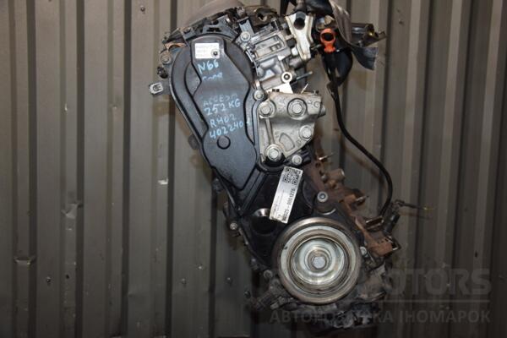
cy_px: 169
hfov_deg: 49.6
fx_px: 549
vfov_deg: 34.2
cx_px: 254
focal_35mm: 39
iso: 800
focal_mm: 26
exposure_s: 1/60
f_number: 5
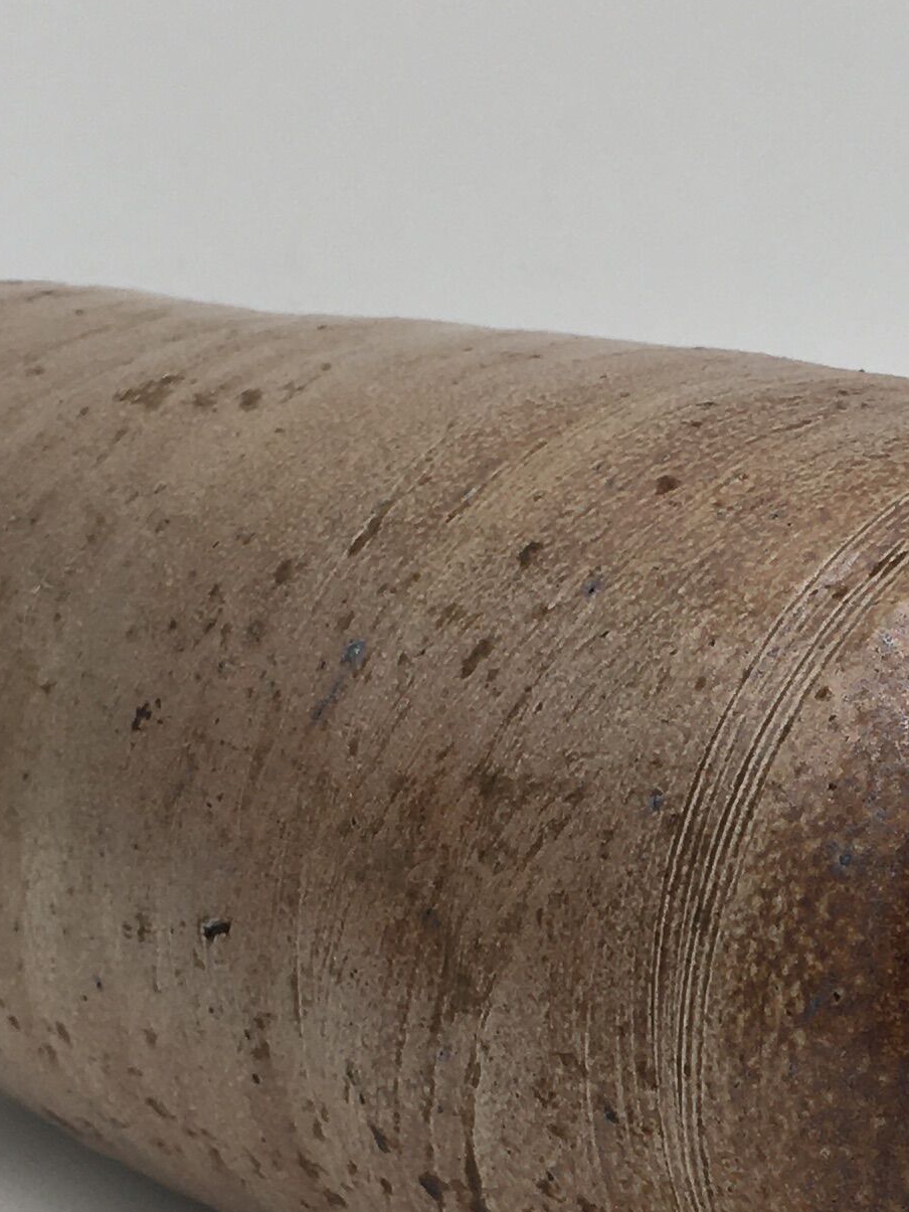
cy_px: 1048
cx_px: 934
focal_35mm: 97
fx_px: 3396
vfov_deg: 19.9
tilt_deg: -14.5
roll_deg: +0.1
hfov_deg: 15.0
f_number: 2.2
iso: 25
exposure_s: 1/148
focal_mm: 4.15
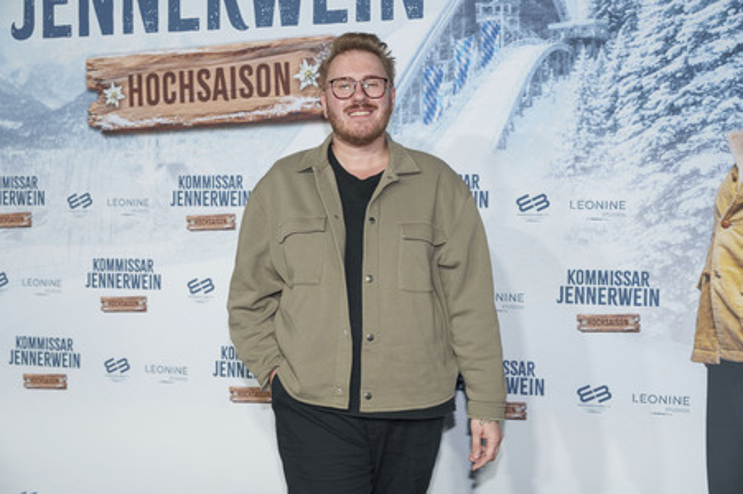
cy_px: 247
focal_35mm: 48
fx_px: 990
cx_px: 372
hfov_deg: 41.1
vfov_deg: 28.0
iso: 640
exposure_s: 1/250
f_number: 4.5
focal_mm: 48
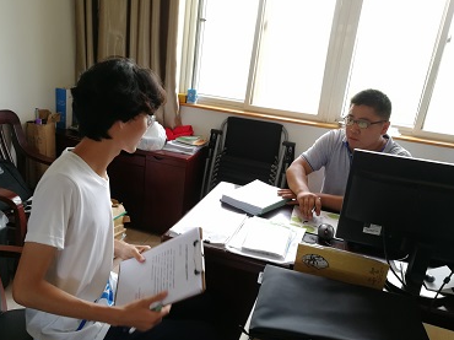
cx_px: 213
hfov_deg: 61.6
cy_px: 168
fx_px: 380
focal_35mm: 29
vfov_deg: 48.2
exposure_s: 1/50
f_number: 2.2
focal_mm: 3.84
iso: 125
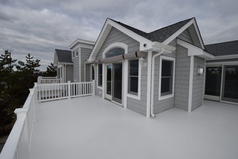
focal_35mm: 15
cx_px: 119
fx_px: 99
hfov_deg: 100.4
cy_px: 80
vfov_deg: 77.3
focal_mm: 10
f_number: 9
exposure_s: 1/200
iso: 100
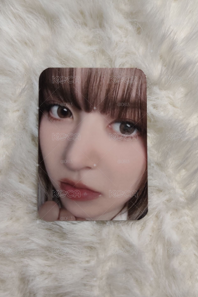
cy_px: 146
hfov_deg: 40.0
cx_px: 95
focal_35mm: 33
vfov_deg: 57.2
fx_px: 272
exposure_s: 1/120
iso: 250
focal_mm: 6.19
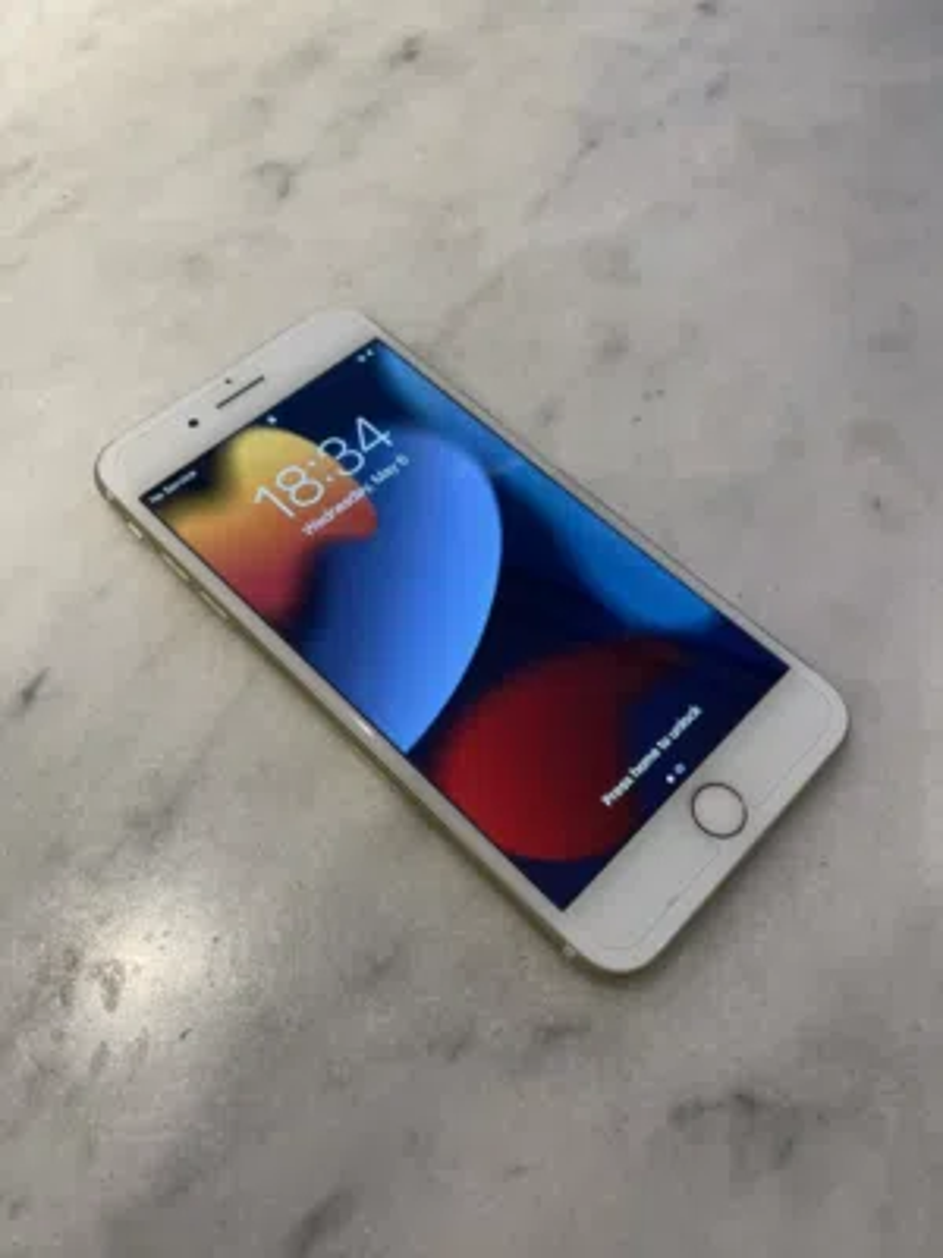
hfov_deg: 54.9
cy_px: 629
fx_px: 908
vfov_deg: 69.4
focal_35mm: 25
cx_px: 472
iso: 100
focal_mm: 5.1
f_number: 1.6
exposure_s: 1/100
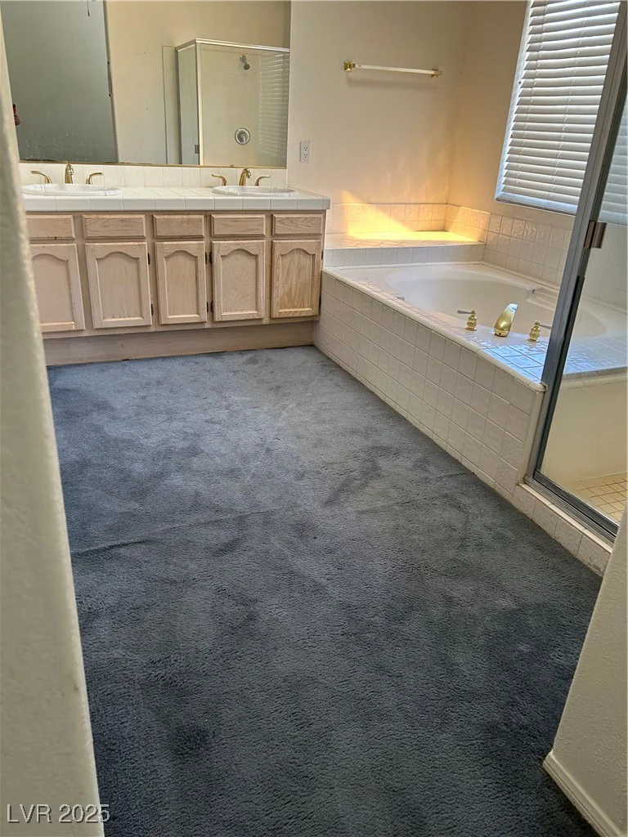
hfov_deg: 53.1
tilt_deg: -23.6
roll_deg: -2.8
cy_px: 418
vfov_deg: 67.3
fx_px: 629
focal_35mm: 26
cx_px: 314
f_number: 1.5
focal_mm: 5.7
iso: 100
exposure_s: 1/121
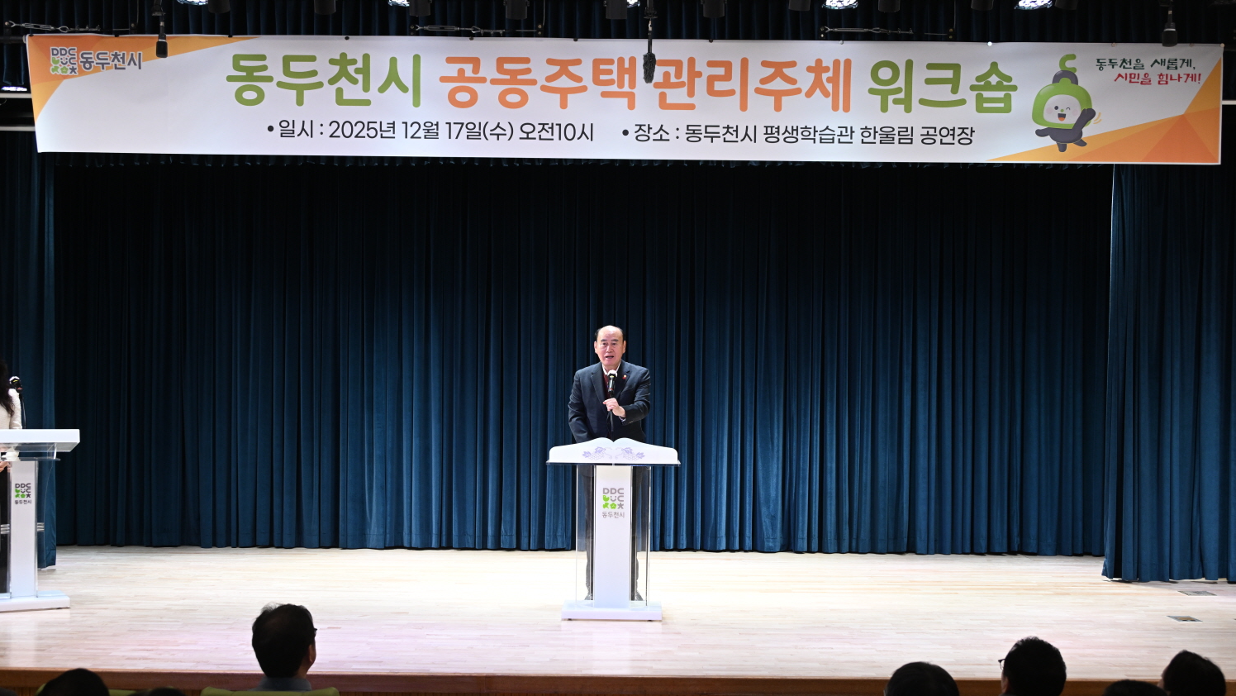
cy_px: 407
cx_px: 618
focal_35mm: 42
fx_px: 1377
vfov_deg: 28.3
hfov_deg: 48.4
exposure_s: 1/100
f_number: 5
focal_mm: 40
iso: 1000
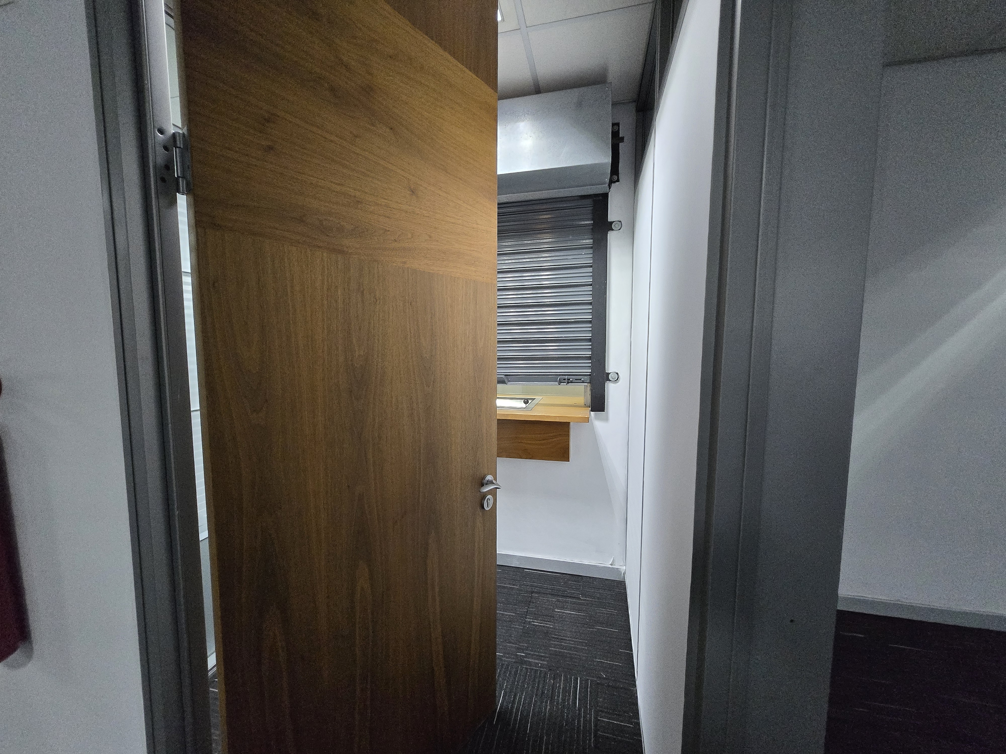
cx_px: 503
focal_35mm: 13
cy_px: 377
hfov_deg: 106.2
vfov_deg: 89.9
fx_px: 378
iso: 640
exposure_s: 1/50
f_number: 2.2
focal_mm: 1.7
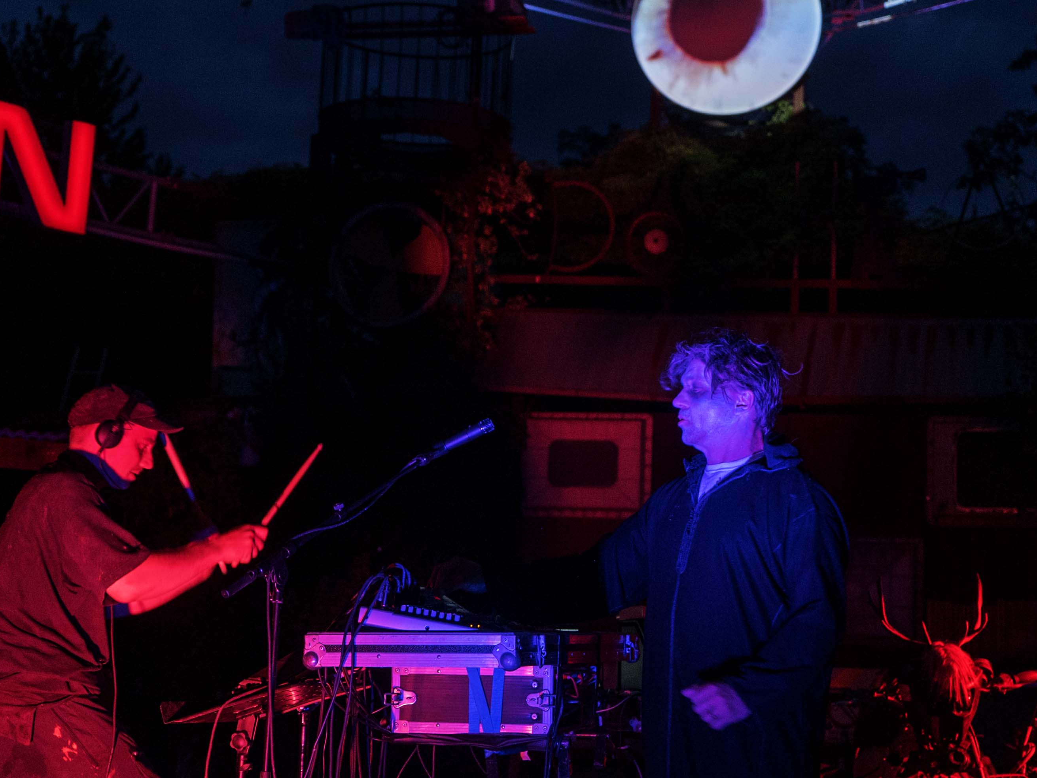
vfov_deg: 21.0
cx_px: 532
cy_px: 376
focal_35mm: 70
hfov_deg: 27.8
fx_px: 2097
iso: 3200
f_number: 4
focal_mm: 45
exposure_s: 1/100
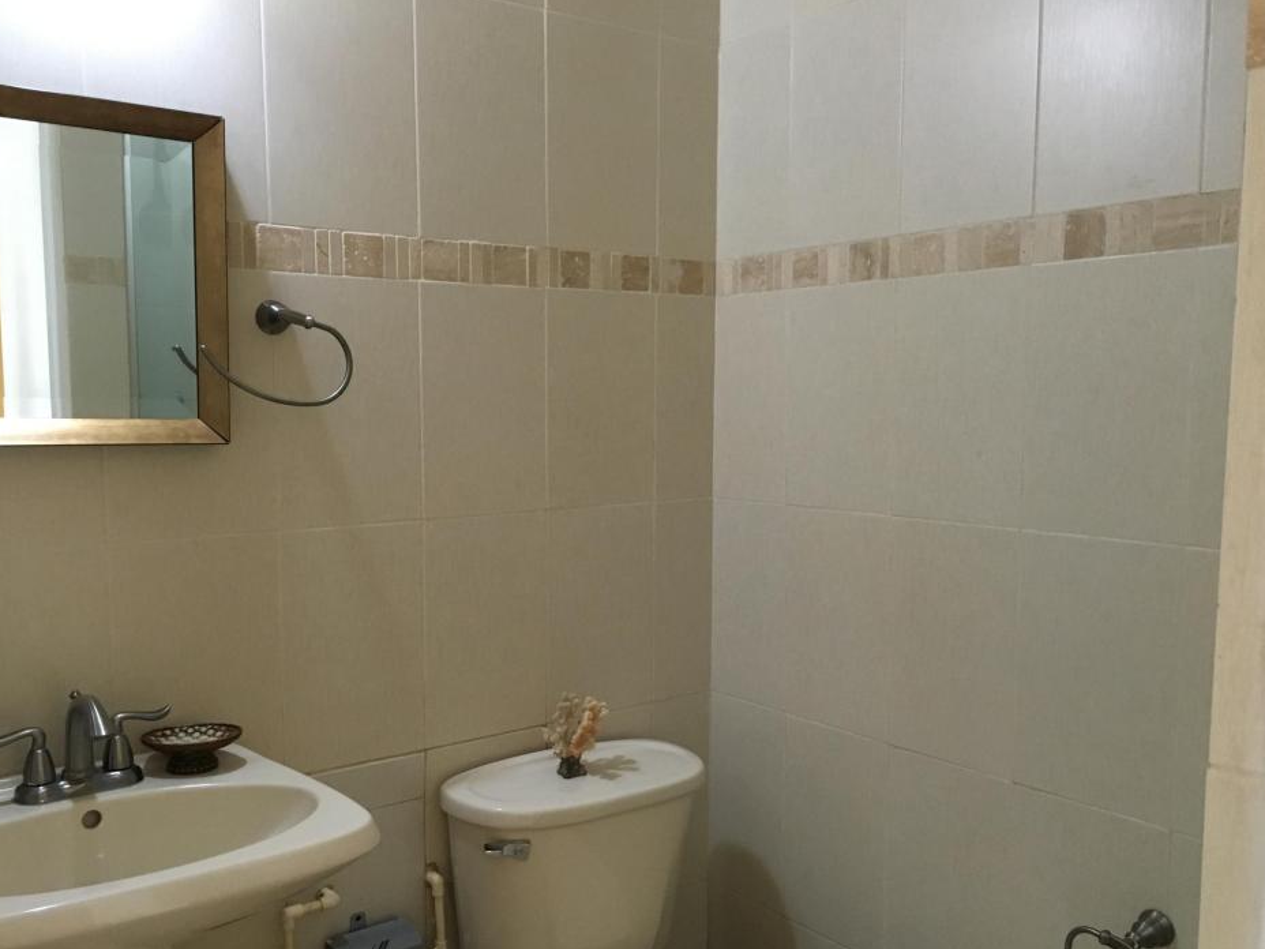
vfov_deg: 44.1
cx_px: 611
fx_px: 1169
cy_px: 517
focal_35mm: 32
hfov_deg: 56.8
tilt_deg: -5.9
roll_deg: -0.1
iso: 200
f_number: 2.2
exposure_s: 1/24
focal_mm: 4.15
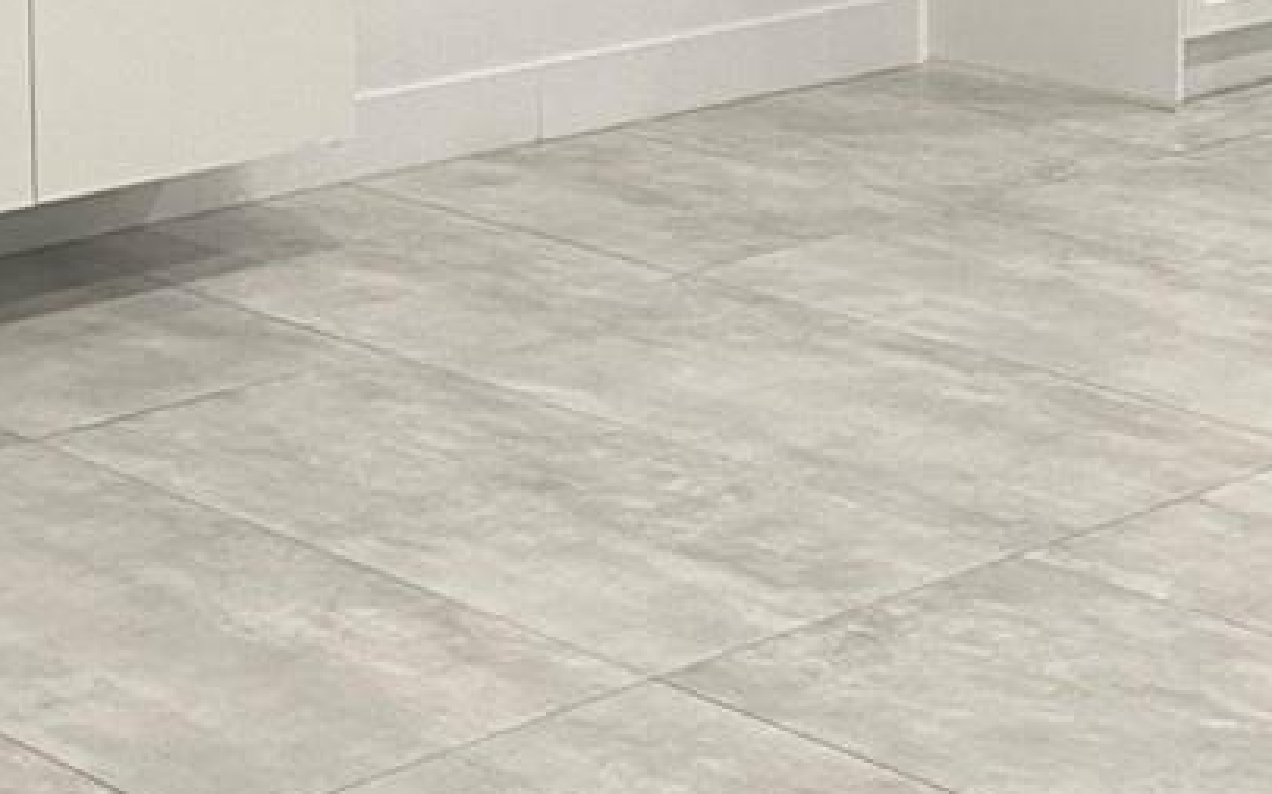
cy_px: -166
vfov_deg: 11.7
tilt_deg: -7.5
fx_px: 3778
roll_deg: -0.2
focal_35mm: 109
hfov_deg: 19.1
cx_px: 647
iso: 125
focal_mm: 4.25
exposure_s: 1/60
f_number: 1.8
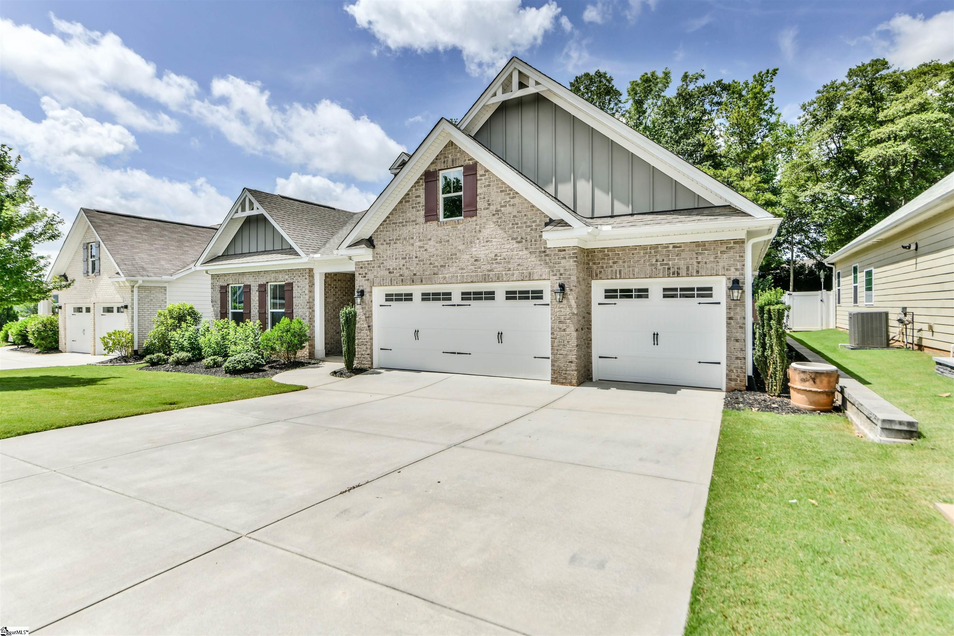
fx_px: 477
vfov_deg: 67.4
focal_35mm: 18
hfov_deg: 90.0
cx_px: 477
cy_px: 318
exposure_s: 1/1600
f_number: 8
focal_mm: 18
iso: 400
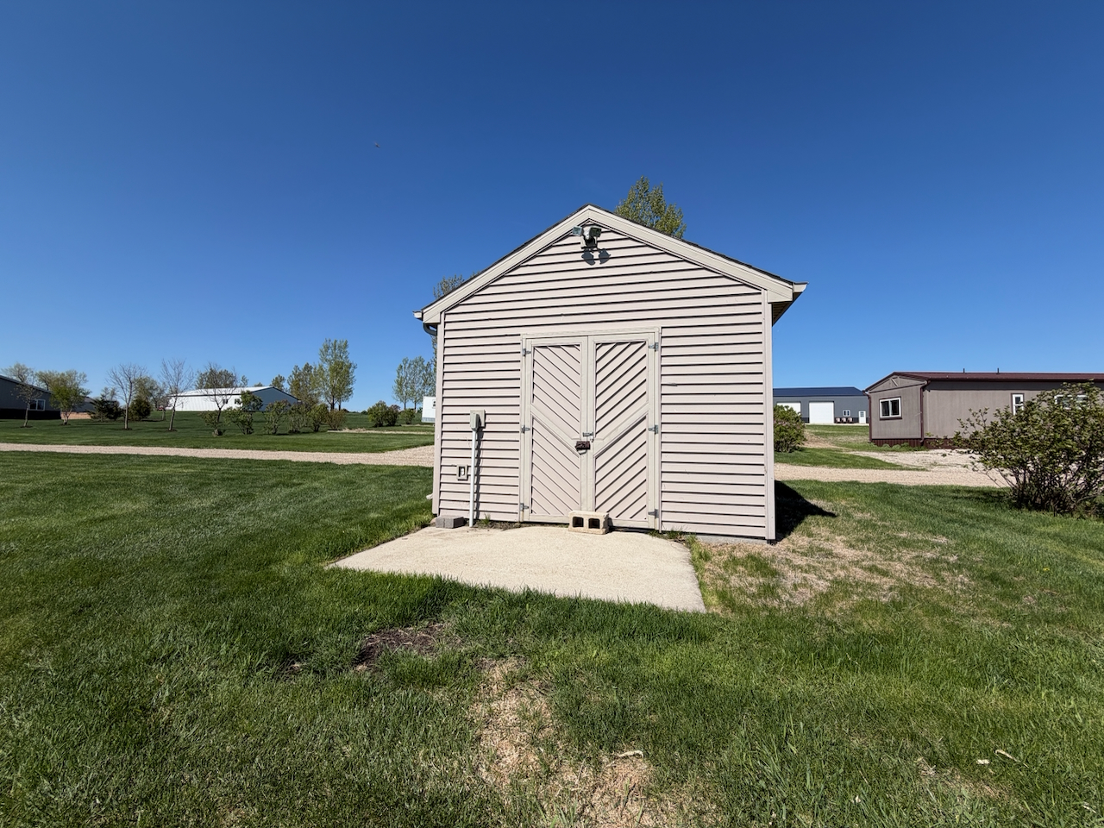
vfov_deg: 85.7
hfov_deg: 102.1
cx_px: 552
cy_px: 414
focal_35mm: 14
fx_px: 446
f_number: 2.2
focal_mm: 2.22
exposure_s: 1/1033
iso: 20
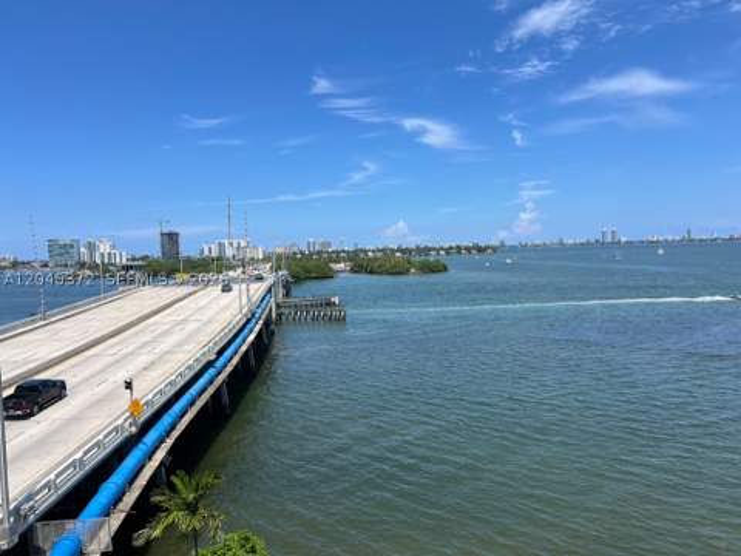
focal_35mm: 26
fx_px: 557
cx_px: 370
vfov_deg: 53.1
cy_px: 278
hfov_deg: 67.3
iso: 50
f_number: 1.5
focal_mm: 5.7
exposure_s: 1/5319
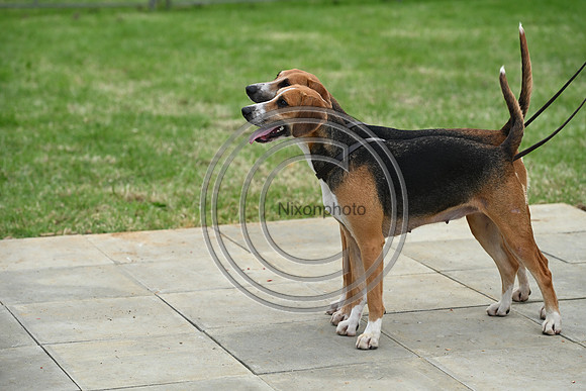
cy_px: 196
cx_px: 293
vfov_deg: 11.2
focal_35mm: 122
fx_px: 1986
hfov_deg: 16.8
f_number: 4.5
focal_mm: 122
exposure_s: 1/1000
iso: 320
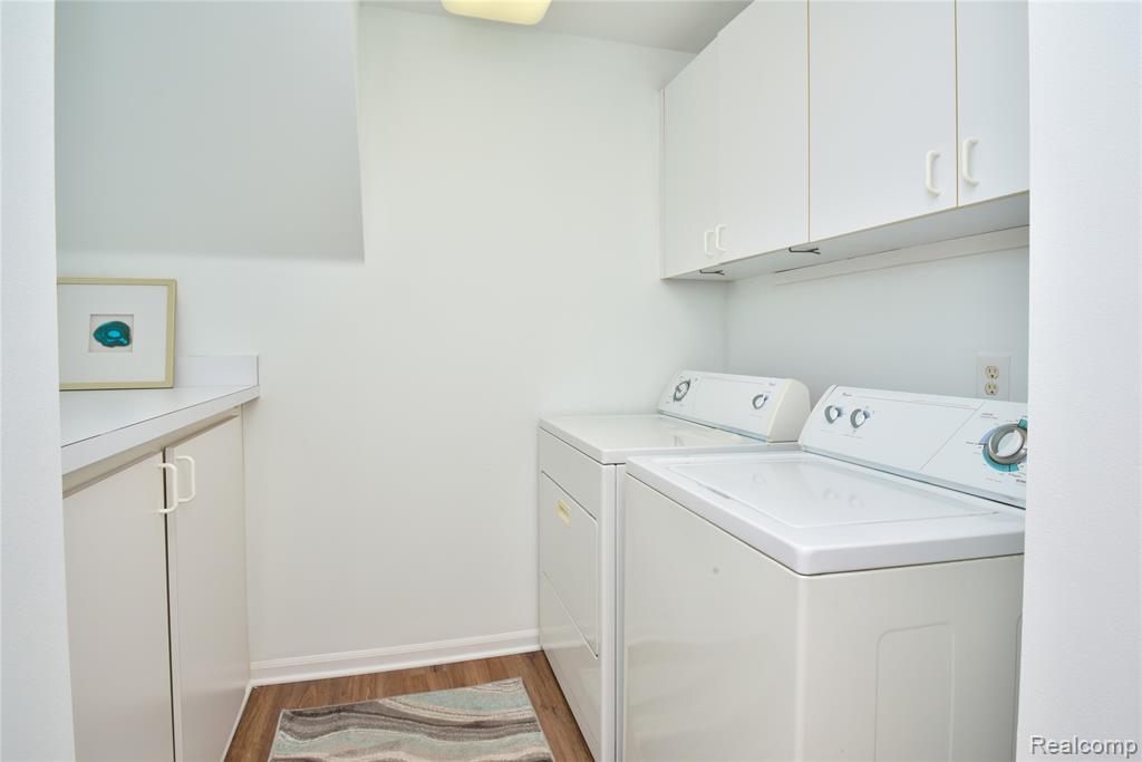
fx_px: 539
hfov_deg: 93.3
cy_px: 381
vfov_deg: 70.5
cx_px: 571
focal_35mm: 17
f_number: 14
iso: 640
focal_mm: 17
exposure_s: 1/60
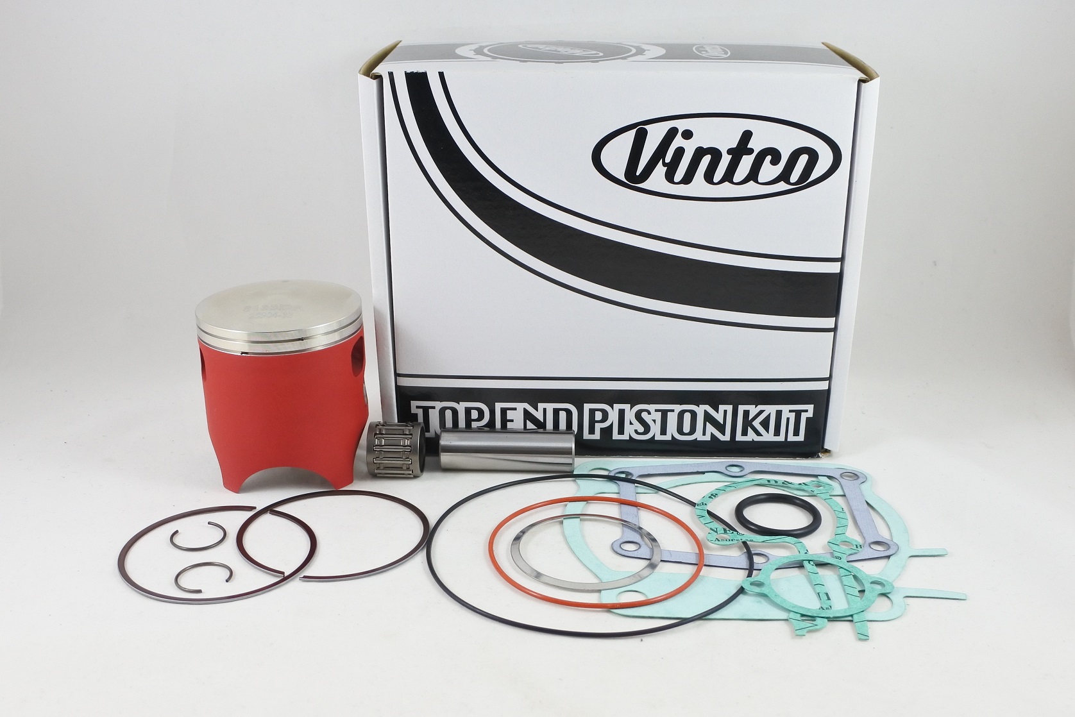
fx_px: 806
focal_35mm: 27
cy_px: 358
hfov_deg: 67.4
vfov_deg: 47.9
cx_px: 538
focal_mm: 10
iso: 400
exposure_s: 1/160
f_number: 3.5
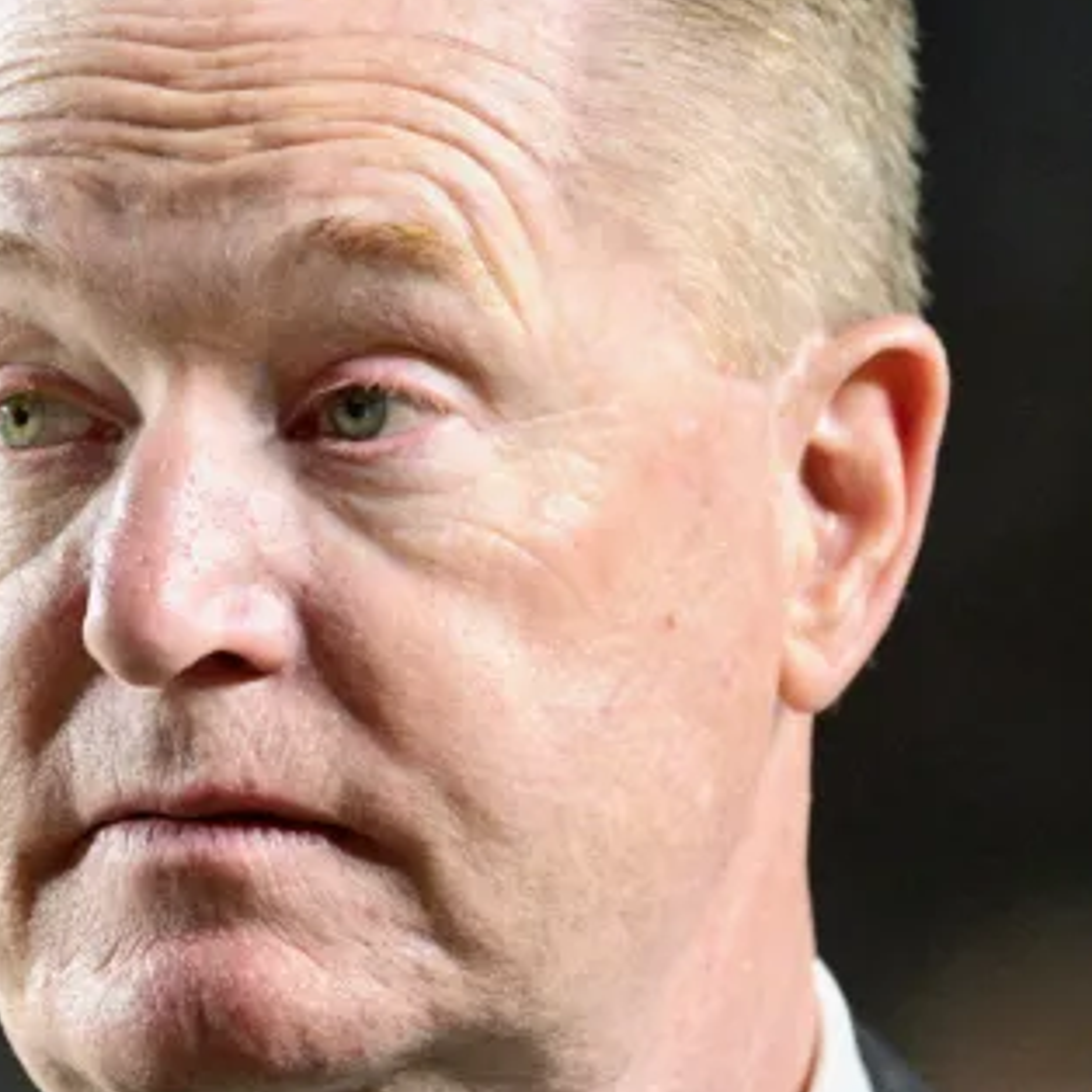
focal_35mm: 813
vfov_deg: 2.2
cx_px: 70
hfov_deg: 2.2
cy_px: 536
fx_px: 29016
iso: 4000
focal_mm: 400
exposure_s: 1/1250
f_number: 4.5
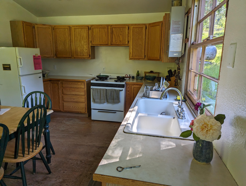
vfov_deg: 56.9
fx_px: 171
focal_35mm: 24
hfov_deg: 71.5
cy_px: 93
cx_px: 123
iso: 47
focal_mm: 6.81
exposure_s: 1/181
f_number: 1.85
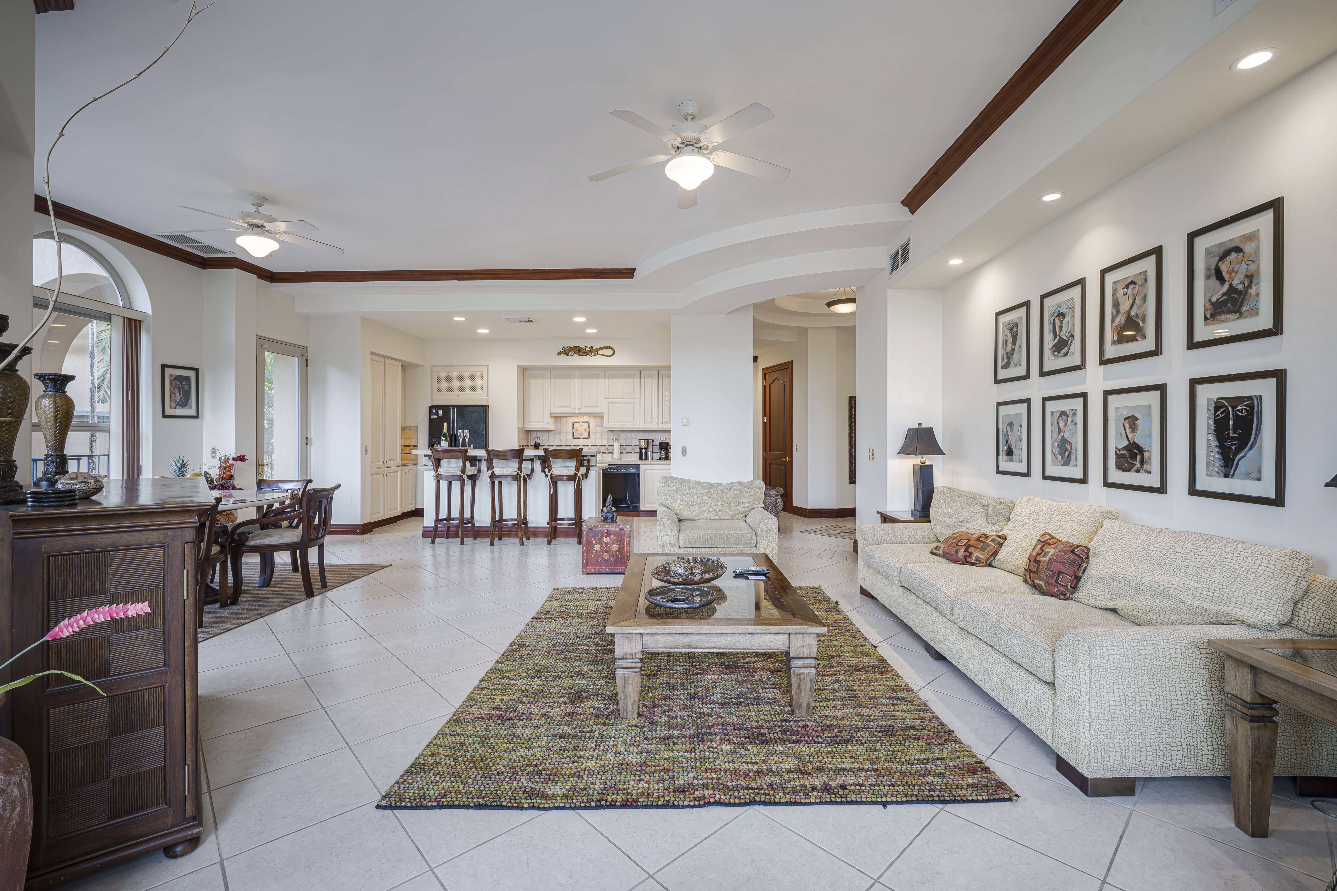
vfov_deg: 81.2
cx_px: 668
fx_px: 520
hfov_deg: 104.3
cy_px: 446
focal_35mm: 14
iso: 64
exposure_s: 1.3
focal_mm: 14
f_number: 8
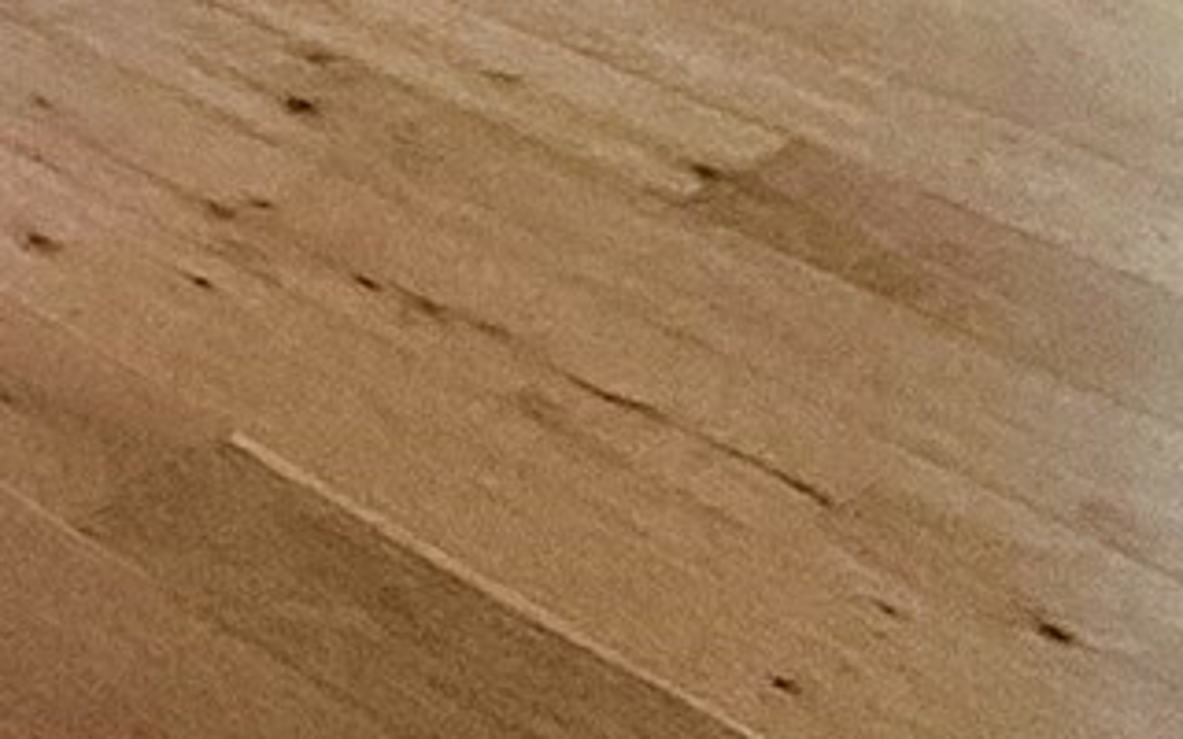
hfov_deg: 18.5
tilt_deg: -1.6
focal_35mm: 95
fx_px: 3063
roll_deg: +0.6
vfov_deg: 10.8
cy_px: -1242
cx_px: -739
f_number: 2.2
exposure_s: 1/60
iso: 400
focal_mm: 2.22
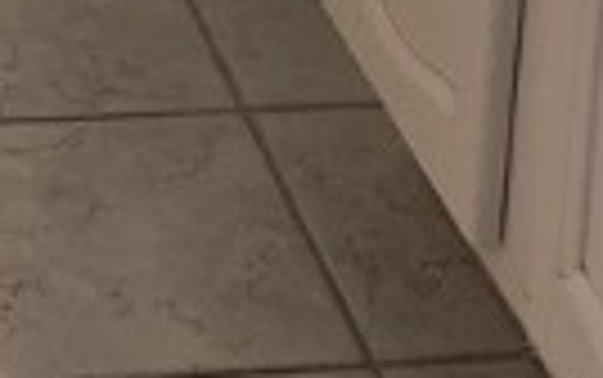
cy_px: -963
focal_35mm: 158
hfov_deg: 12.9
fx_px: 2599
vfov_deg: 7.0
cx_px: -90
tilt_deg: -8.6
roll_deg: -2.0
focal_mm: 4.25
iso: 64
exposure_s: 1/60
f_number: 1.8
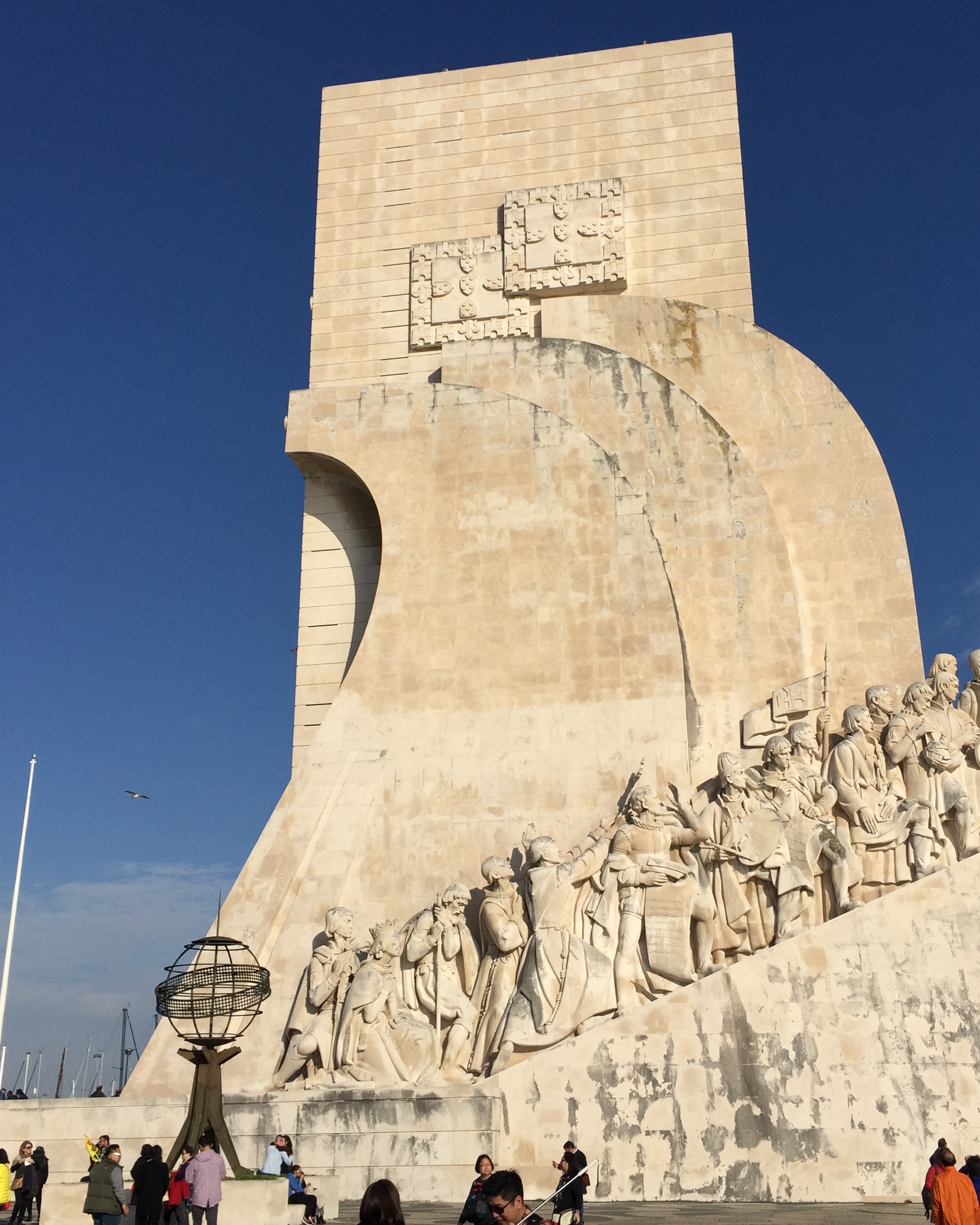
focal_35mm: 38
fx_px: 1378
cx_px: 546
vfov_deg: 47.9
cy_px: 613
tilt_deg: +20.2
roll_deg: +0.5
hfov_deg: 39.1
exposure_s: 1/5650
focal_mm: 4.15
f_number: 2.2
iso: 32
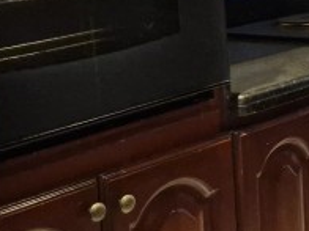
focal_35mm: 120
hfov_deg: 13.9
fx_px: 1071
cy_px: 14
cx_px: 620
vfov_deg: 12.2
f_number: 1.8
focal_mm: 5.54
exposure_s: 1/120
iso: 640
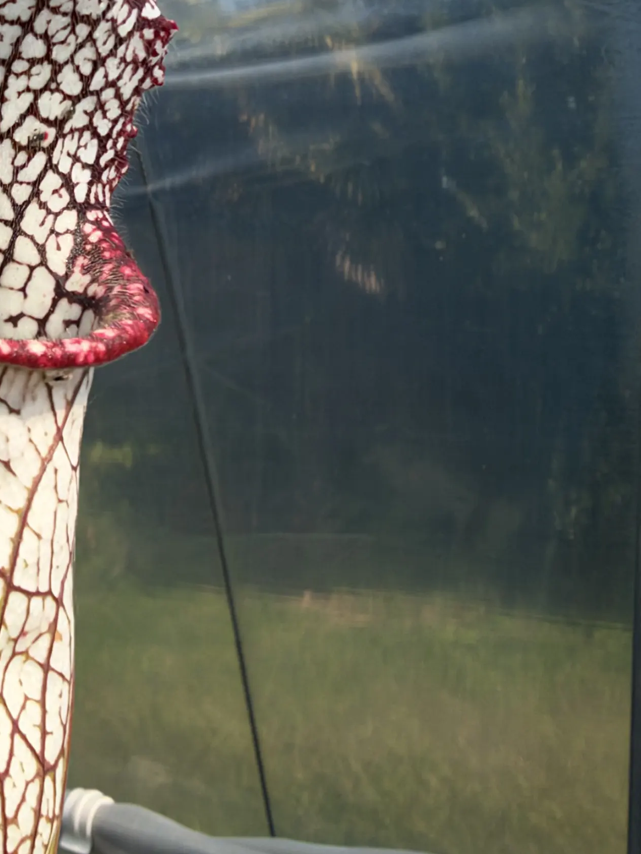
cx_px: -110
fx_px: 1481
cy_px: 333
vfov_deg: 32.1
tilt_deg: +1.7
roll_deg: -1.7
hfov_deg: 22.6
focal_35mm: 60
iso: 25
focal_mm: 2.22
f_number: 2.2
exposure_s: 1/777
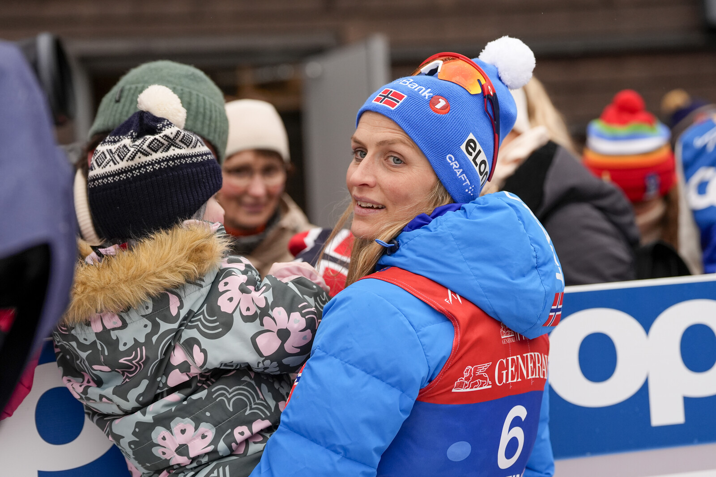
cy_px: 238
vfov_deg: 12.6
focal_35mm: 109
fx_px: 2168
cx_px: 358
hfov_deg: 18.8
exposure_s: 1/2000
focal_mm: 109
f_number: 3.5
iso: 1250
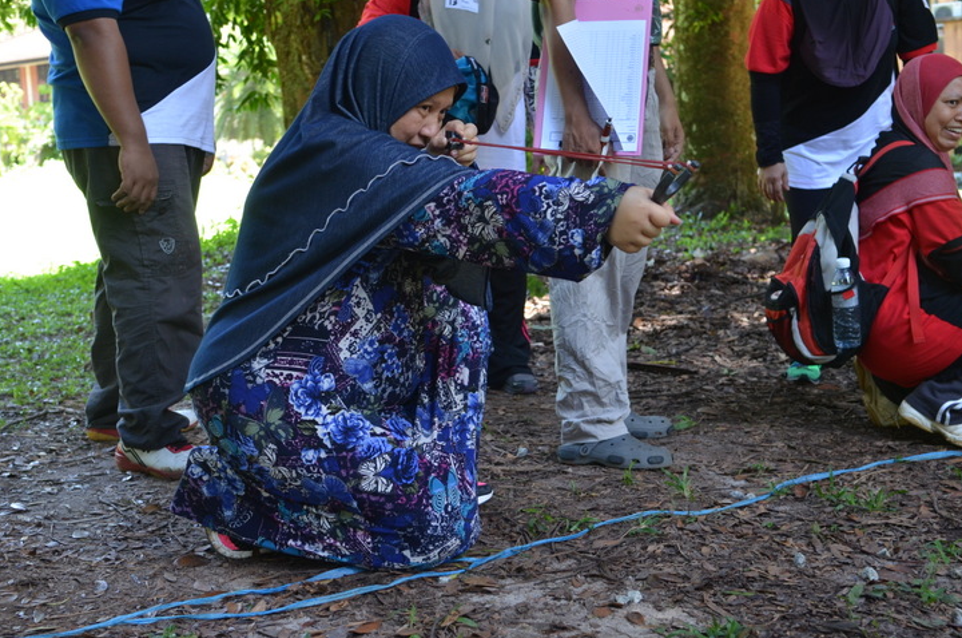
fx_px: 1333
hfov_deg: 39.7
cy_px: 305
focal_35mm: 50
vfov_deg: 26.9
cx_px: 469
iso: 500
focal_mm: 30
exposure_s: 1/125
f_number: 4
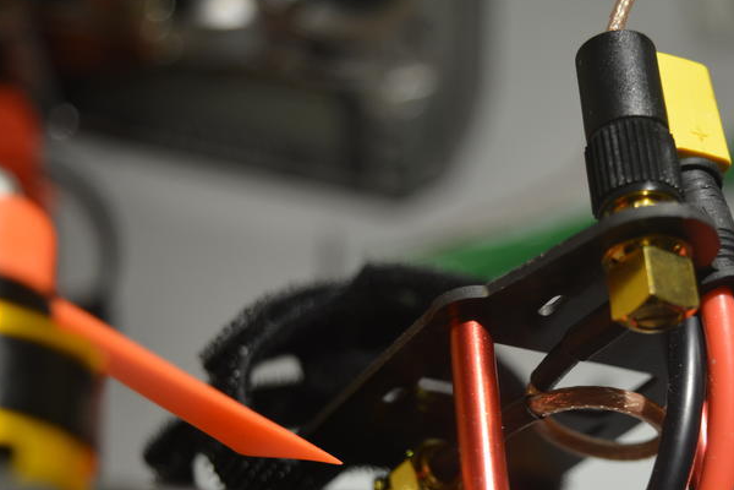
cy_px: 380
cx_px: 546
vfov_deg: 18.0
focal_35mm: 75
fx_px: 1529
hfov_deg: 26.7
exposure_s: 1/80
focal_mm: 30
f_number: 4.2
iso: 400
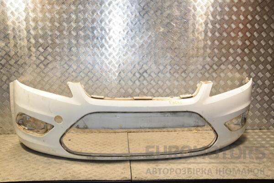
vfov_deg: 31.9
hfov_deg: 46.4
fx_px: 320
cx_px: 137
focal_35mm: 42
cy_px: 92
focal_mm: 28
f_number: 9
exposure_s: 1/200
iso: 800
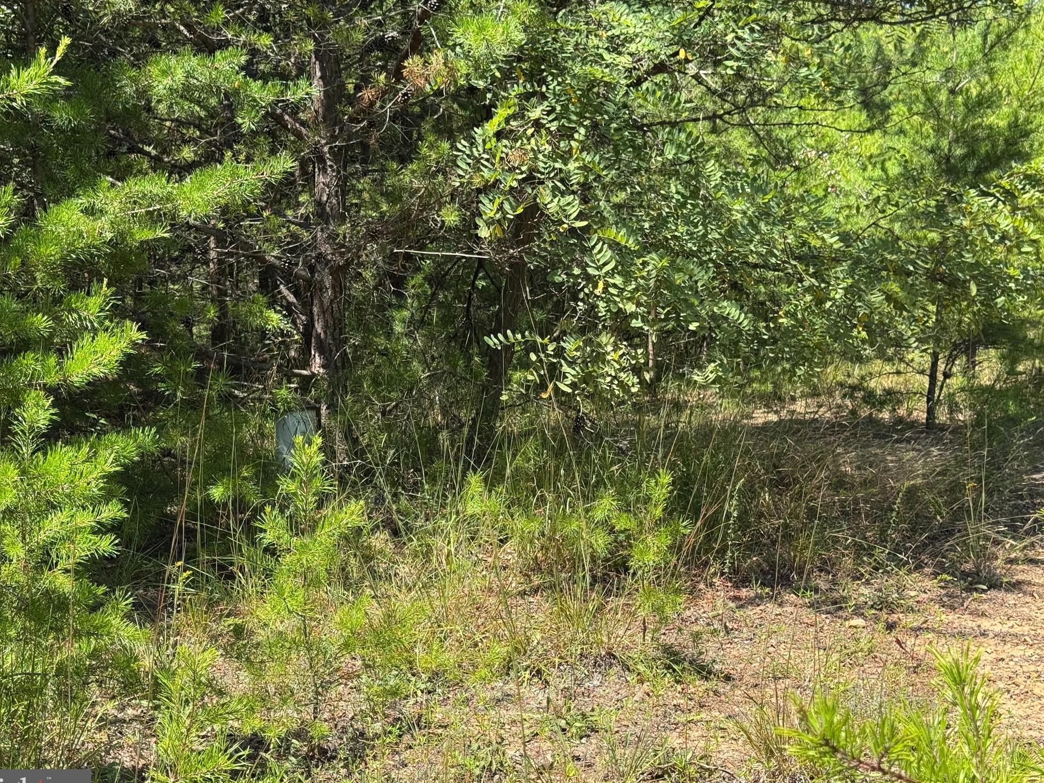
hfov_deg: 38.2
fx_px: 1508
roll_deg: +0.5
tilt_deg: -4.8
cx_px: 502
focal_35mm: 50
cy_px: 405
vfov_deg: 29.1
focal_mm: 6.76
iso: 64
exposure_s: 1/980
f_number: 1.78
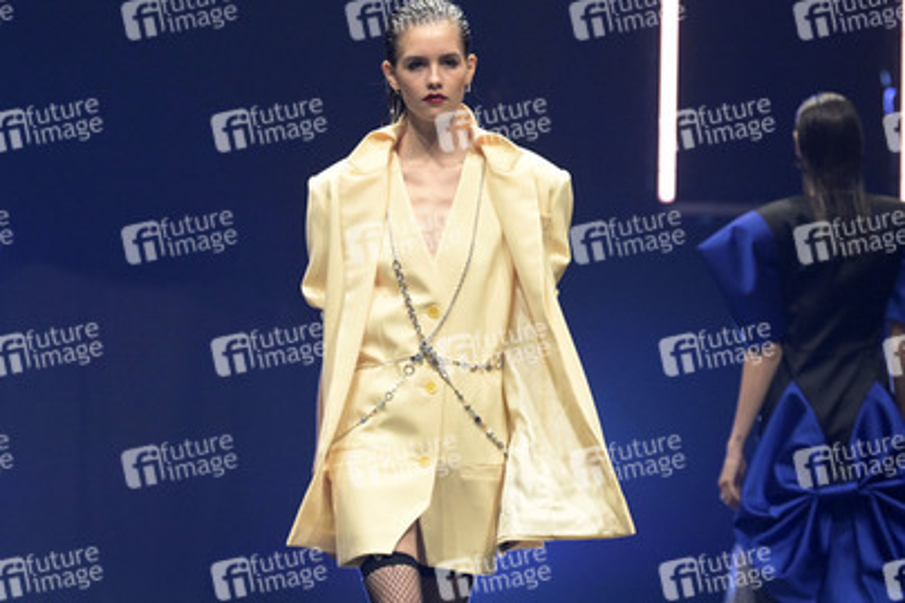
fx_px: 5603
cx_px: 433
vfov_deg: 6.2
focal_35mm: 223
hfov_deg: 9.2
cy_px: 294
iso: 8000
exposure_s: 1/500
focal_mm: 200
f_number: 5.6
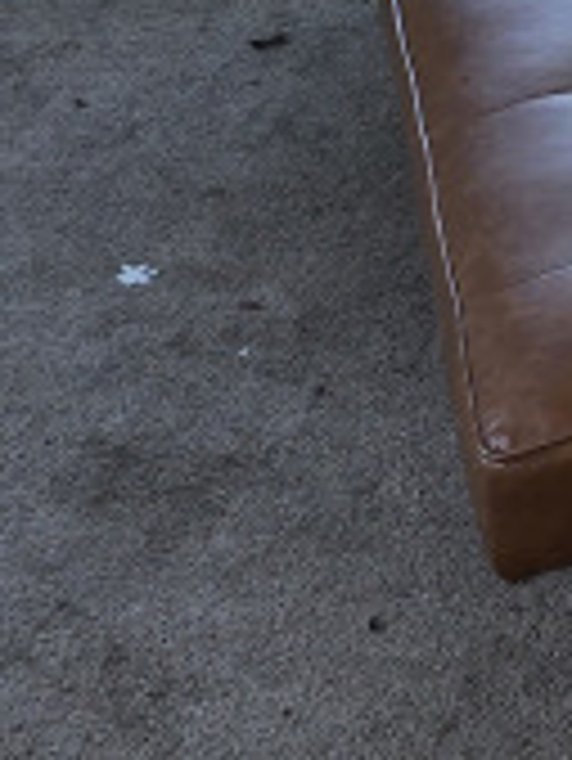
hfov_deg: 11.3
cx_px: 1225
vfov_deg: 16.3
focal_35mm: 116
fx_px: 2553
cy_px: -128
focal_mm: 6.3
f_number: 1.7
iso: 125
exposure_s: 1/24
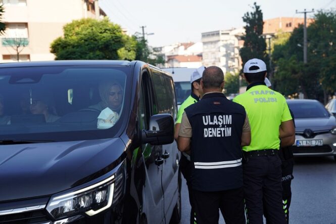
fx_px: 653
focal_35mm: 70
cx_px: 168
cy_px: 112
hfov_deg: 28.9
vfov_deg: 19.4
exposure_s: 1/160
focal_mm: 70
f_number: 5.6
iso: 100
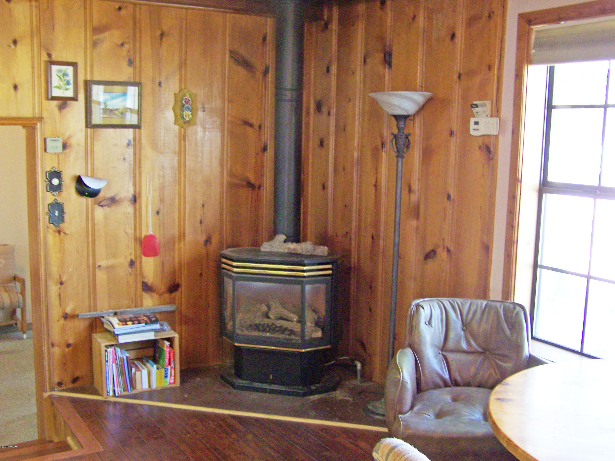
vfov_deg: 37.7
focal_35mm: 38
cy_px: 230
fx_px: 675
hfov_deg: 49.0
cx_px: 308
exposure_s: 1/10
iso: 160
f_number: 2.8
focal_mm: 6.3
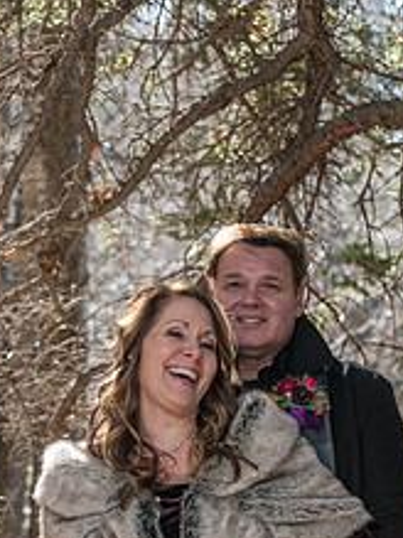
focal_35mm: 158
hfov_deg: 9.4
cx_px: 253
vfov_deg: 12.4
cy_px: 538
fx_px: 2455
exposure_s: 1/160
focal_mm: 80
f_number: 4.5
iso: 100
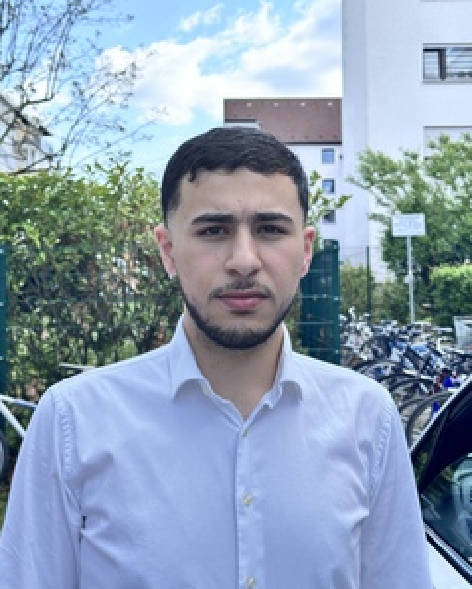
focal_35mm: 55
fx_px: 959
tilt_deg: +2.9
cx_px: 244
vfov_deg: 34.1
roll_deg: +1.1
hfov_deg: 27.7
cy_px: 249
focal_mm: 6.86
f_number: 1.78
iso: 64
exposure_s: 1/1695
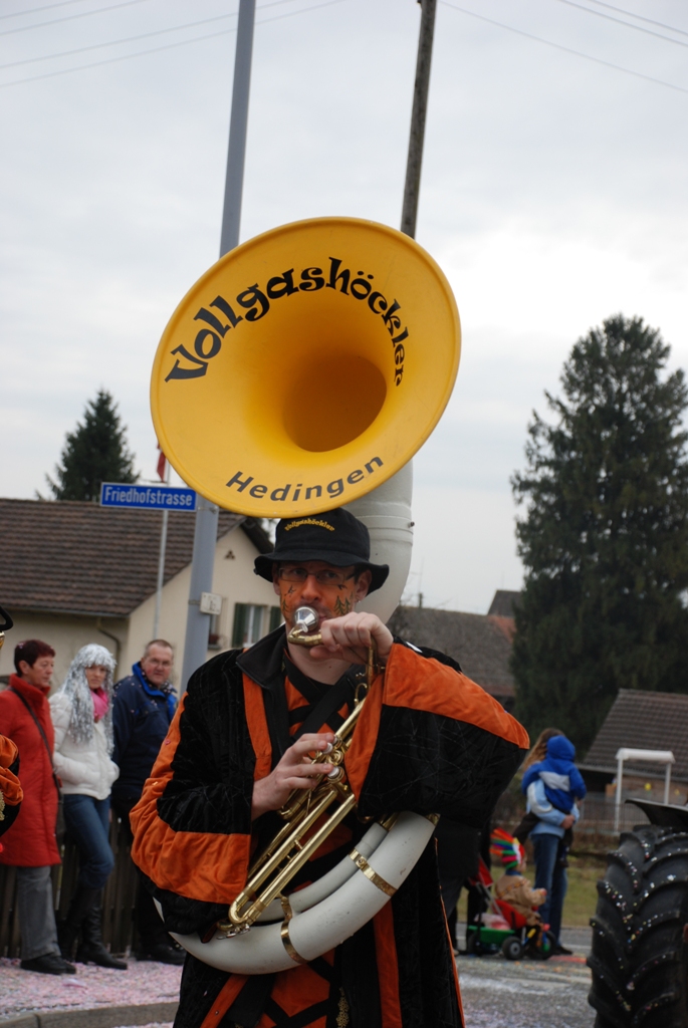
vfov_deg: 21.9
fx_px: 2660
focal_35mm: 93
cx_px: 344
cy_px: 514
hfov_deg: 14.7
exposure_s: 1/320
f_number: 5.3
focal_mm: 62
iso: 200
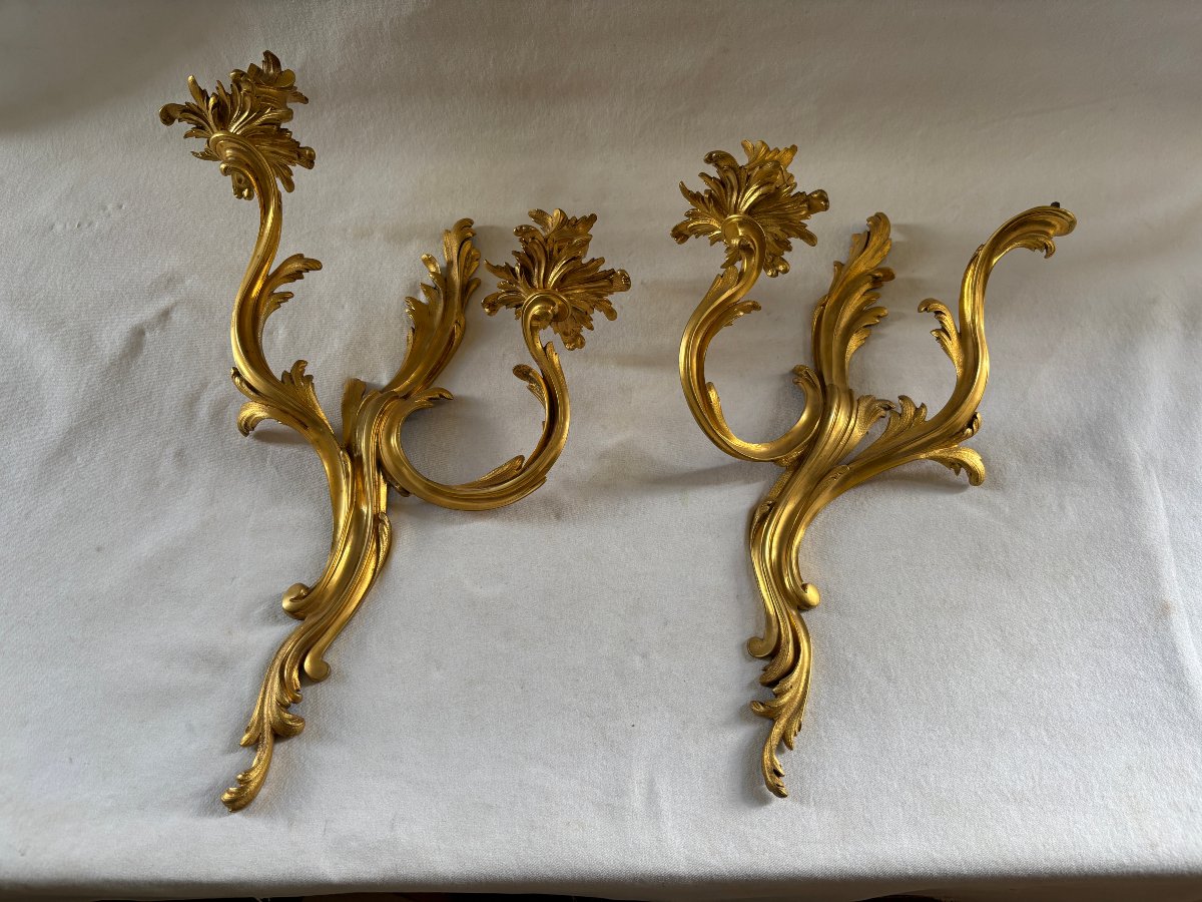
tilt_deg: -62.0
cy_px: 451
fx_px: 903
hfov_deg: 67.3
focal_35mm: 26
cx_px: 601
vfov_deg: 53.1
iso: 50
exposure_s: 1/121
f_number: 1.6
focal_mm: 5.96
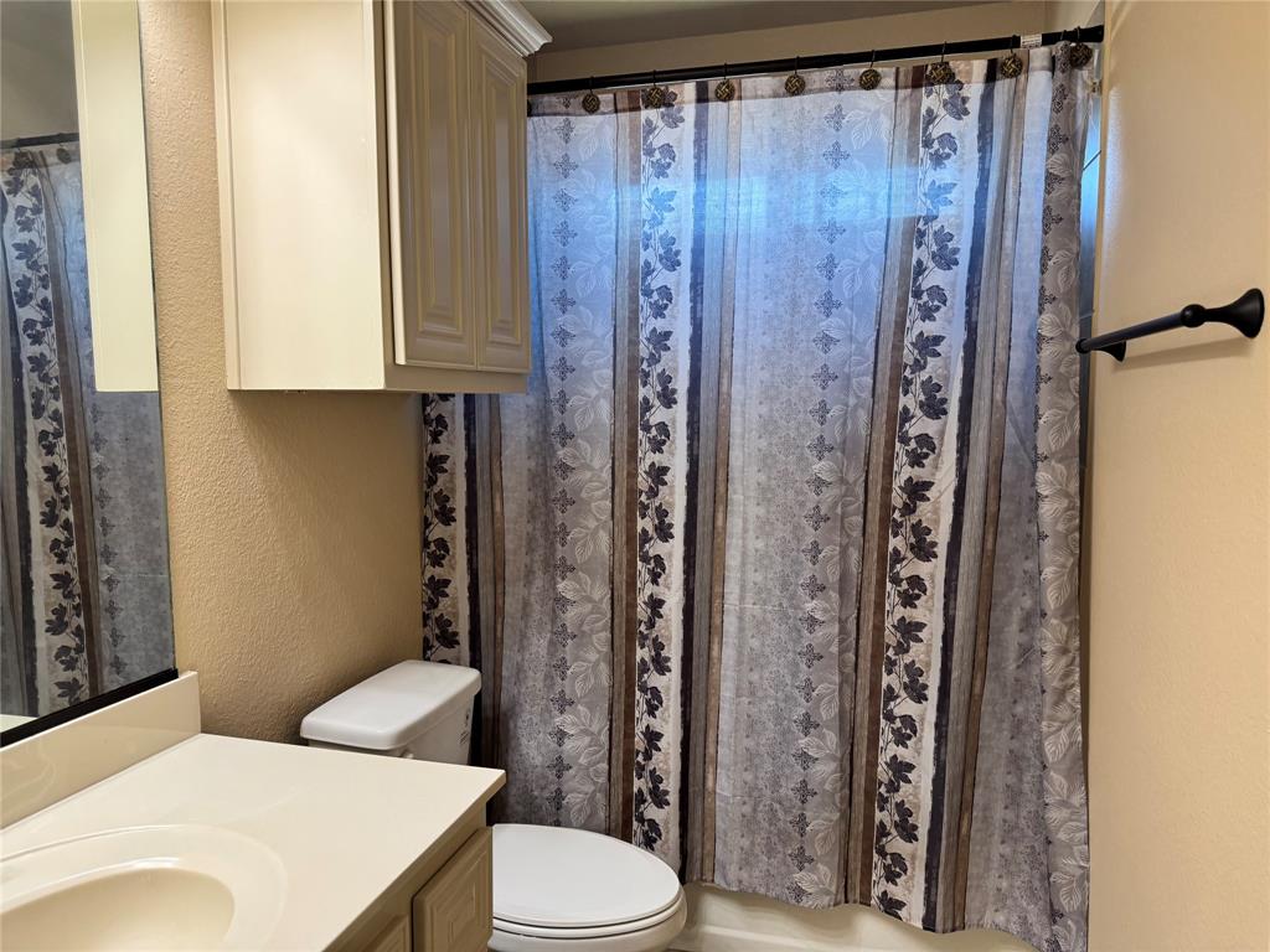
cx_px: 635
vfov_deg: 56.8
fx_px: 881
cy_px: 476
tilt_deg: -6.1
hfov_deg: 71.6
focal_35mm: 24
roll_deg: -0.1
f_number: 1.78
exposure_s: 1/120
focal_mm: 6.76
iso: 200
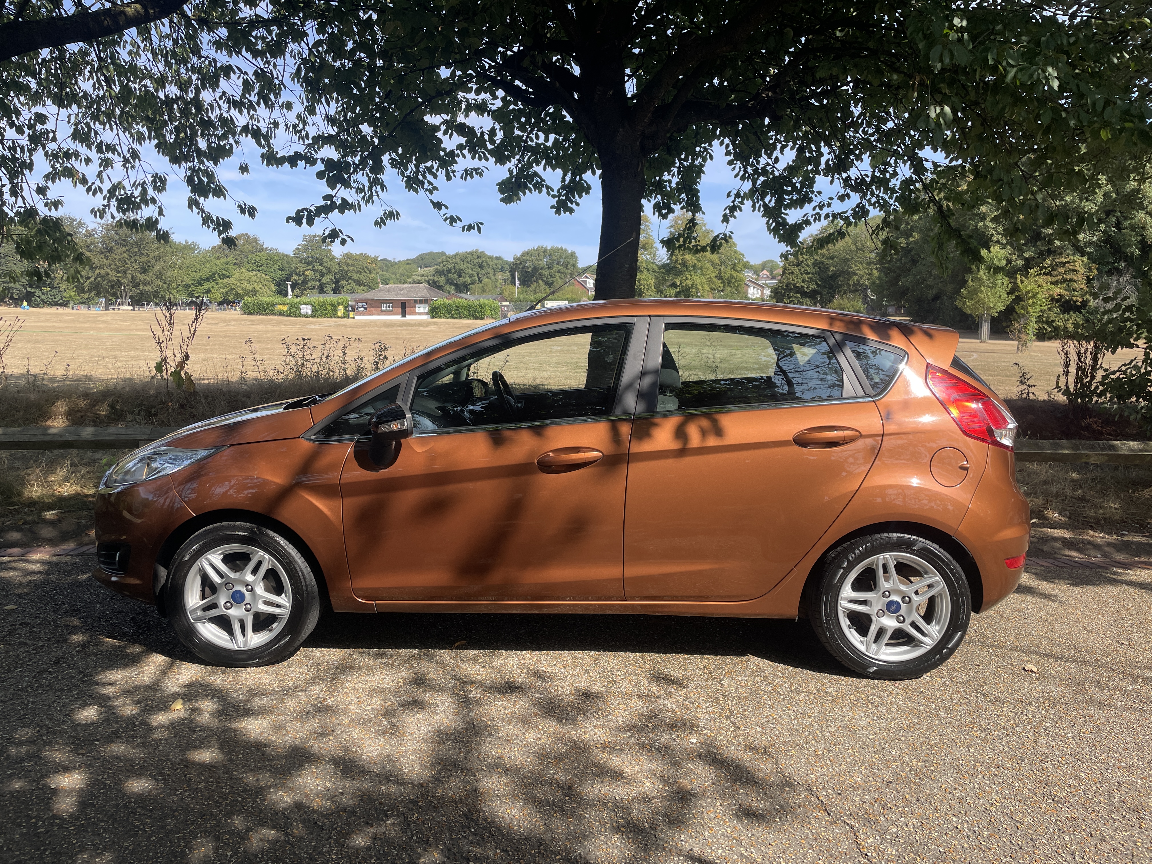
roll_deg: -0.2
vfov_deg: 53.1
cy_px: 432
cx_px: 576
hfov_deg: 67.3
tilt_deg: -3.7
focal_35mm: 26
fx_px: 865
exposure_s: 1/1401
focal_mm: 4.2
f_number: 1.6
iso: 32
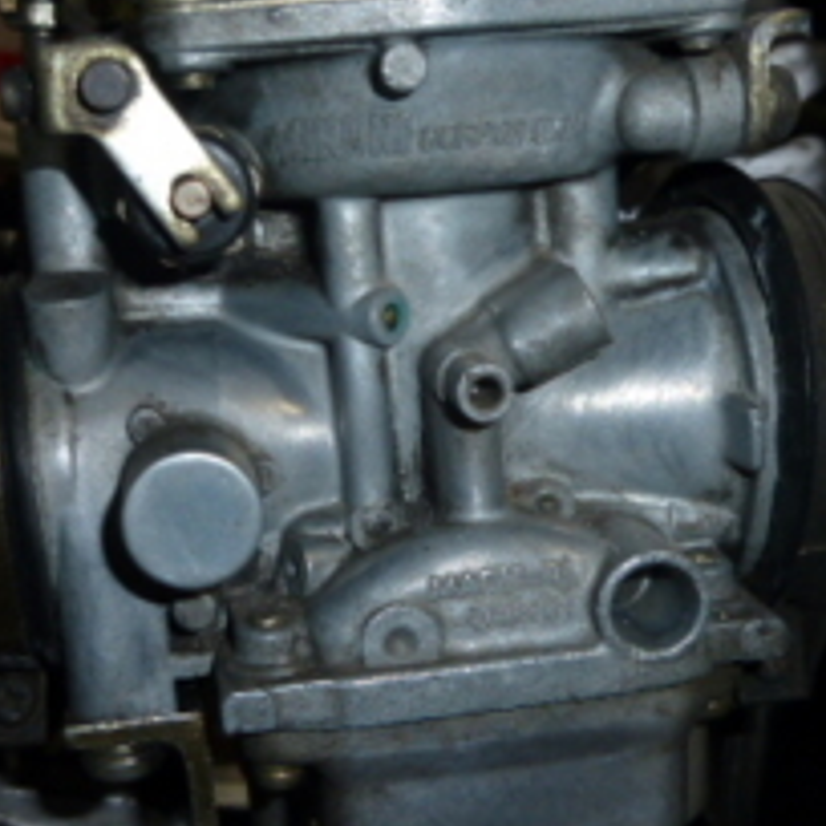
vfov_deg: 31.6
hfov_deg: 31.5
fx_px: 1458
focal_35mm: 54
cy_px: 417
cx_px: 332
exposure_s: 1/10
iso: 160
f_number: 3.1
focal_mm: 4.5
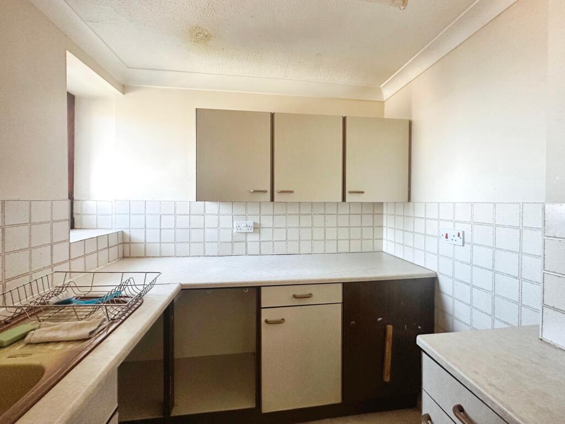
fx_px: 229
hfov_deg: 102.0
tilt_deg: -2.1
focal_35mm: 14
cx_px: 282
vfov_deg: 85.7
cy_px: 212
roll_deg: -0.2
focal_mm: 2.22
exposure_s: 1/60
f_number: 2.2
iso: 400
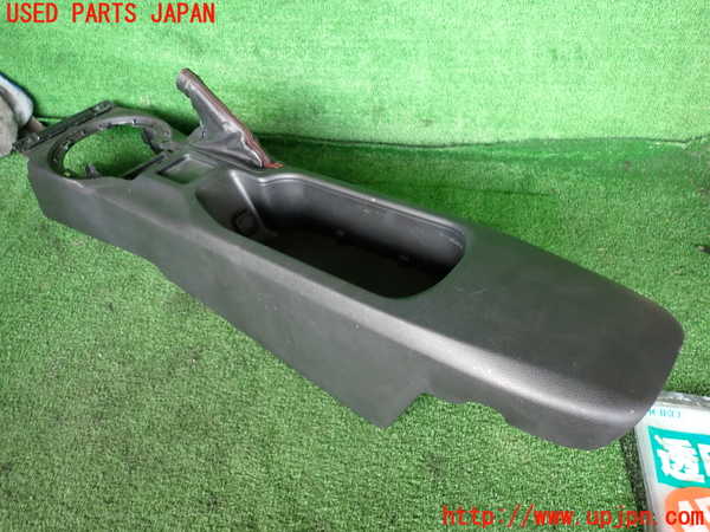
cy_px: 266
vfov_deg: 54.9
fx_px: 513
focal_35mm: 25
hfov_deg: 69.4
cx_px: 355
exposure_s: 1/60
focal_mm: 4.5
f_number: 2
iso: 160
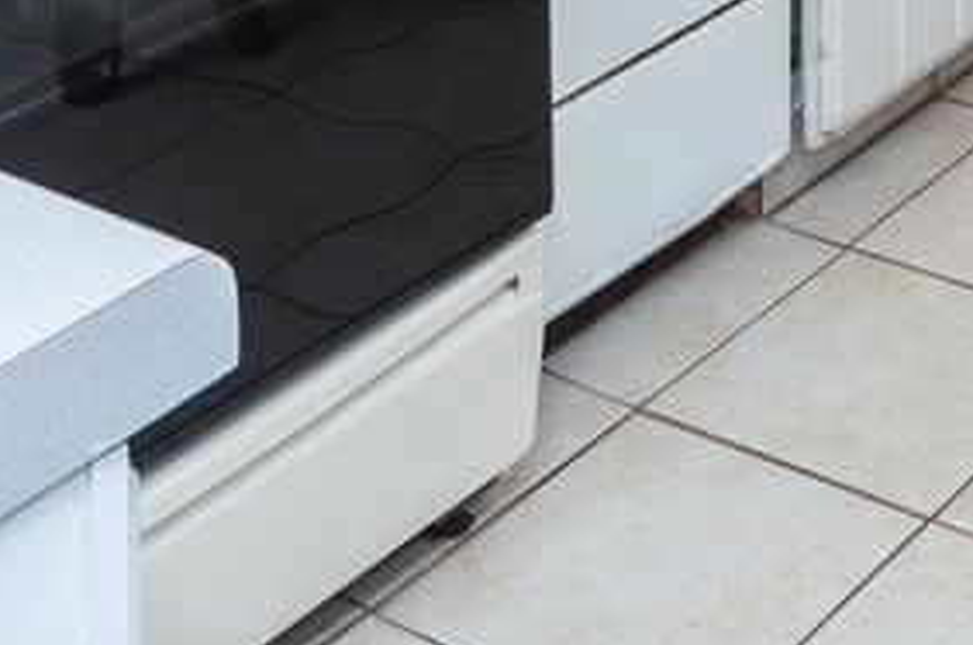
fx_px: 2644
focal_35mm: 98
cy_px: -1180
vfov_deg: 10.6
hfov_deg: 19.9
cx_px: 1078
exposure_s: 1/30
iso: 200
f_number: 8
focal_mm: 17
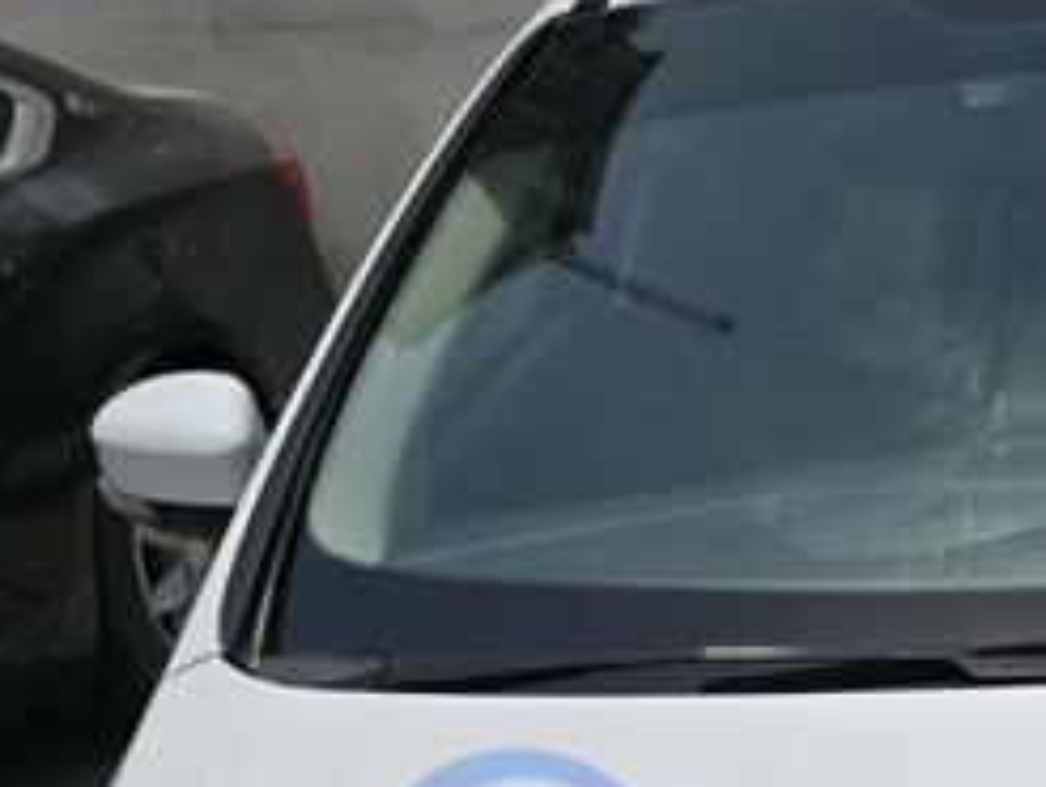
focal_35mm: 56
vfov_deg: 24.1
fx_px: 1694
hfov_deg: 31.2
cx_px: 1097
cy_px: 906
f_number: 1.7
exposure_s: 1/2752
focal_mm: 6.3
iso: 12
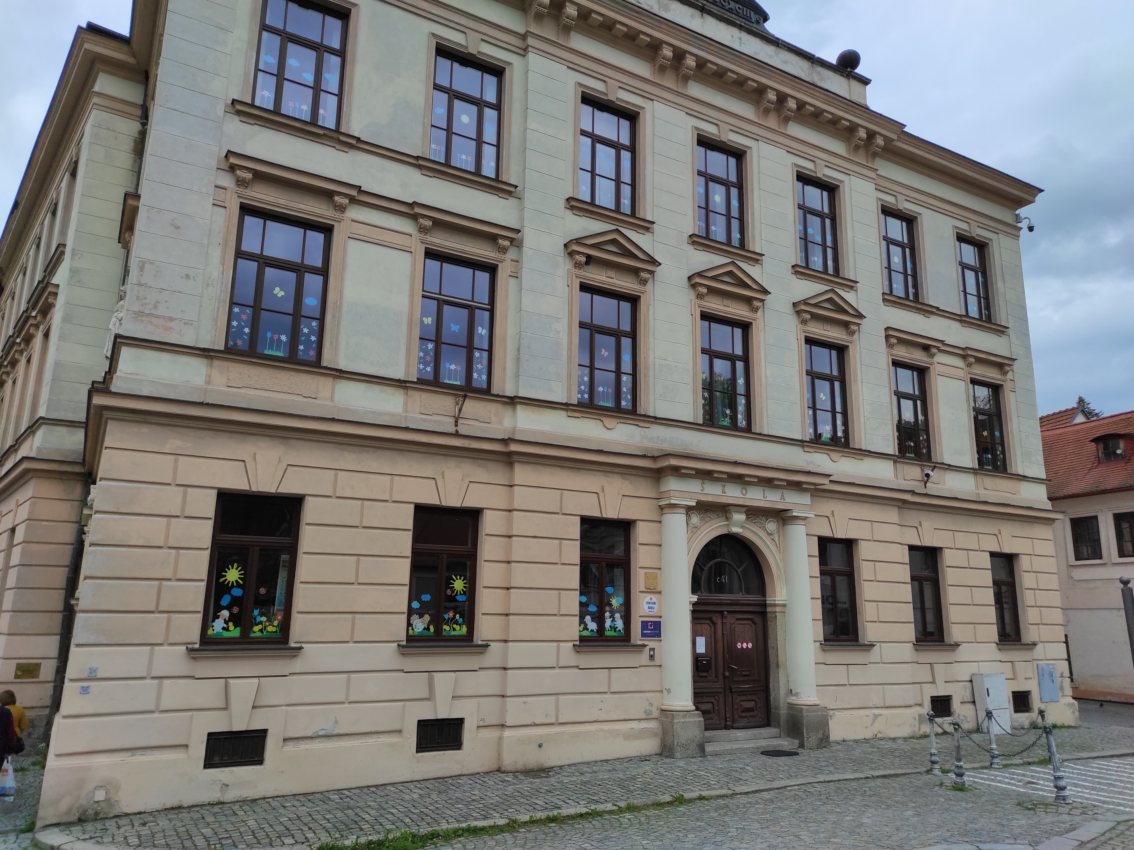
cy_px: 425
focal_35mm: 25
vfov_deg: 54.9
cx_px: 567
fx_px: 819
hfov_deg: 69.4
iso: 100
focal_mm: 5.43
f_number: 1.89
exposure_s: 1/1346
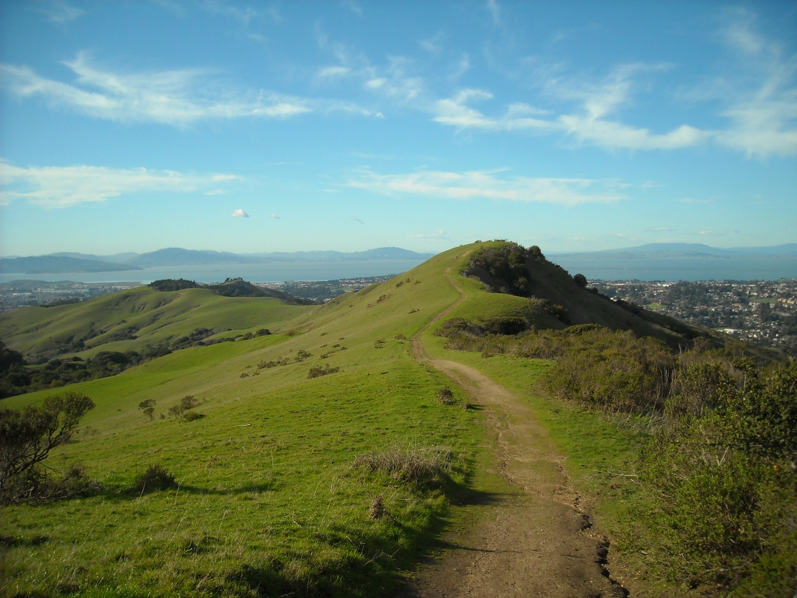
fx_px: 806
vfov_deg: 40.7
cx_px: 398
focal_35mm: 35
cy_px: 299
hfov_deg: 52.6
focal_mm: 5.7
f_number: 5.6
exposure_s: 1/284
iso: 64
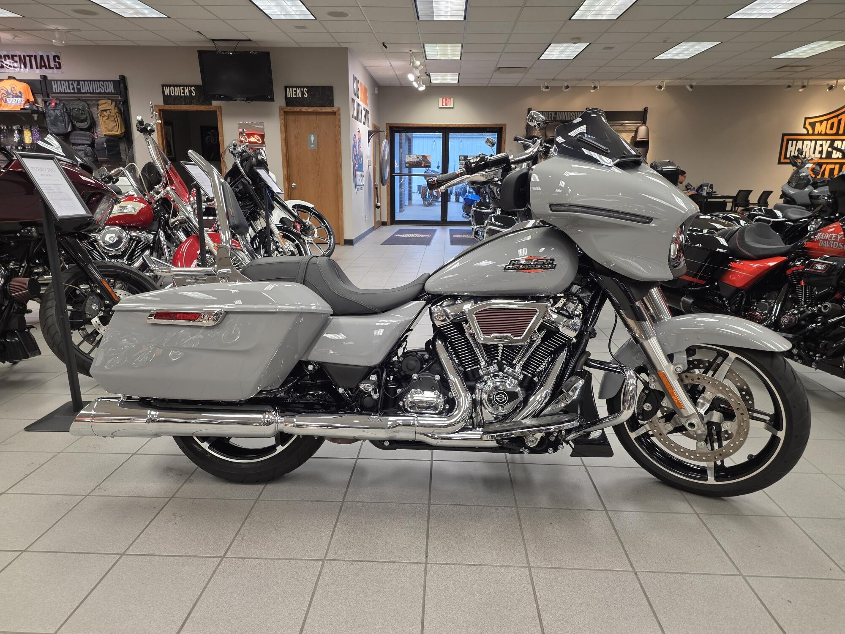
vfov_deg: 58.9
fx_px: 561
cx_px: 422
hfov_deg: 73.9
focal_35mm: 23
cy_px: 317
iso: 250
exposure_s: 1/120
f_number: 1.7
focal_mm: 6.25
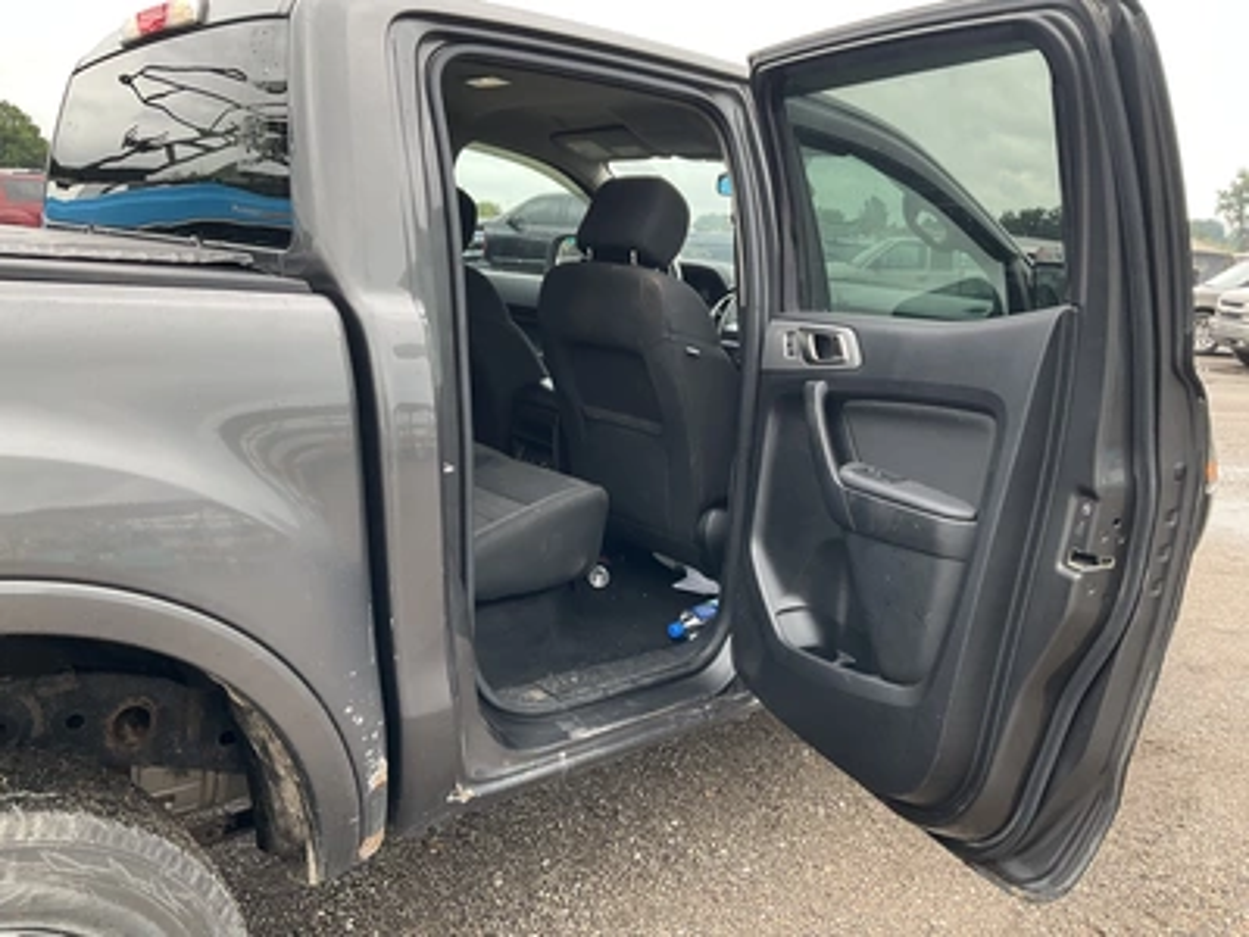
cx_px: 624
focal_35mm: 29
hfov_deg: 61.7
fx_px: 1046
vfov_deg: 48.2
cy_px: 468
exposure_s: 1/122
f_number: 1.8
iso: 25
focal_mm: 3
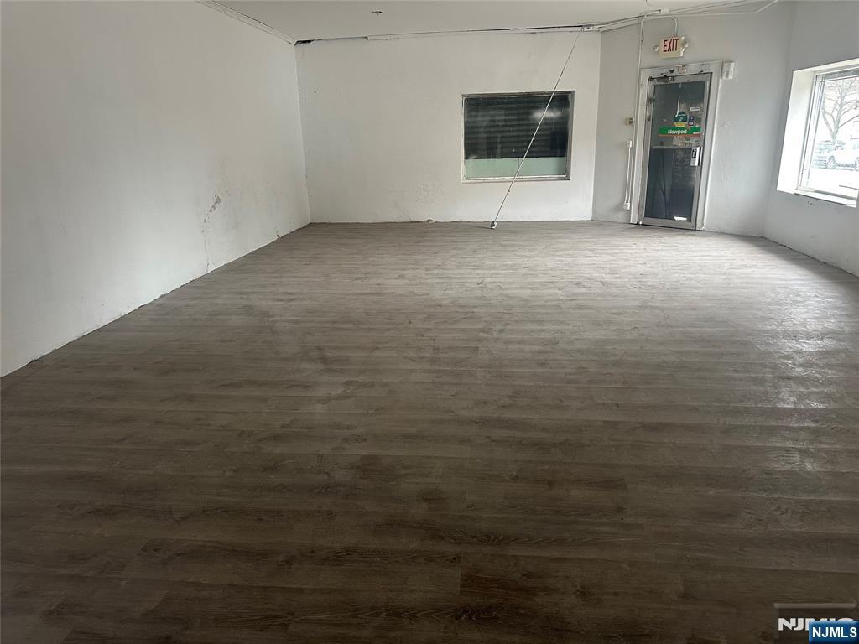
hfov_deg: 71.6
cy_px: 322
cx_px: 430
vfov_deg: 56.8
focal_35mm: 24
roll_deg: +0.6
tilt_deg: -17.0
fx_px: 596
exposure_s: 1/71
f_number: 1.78
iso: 250
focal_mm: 6.86
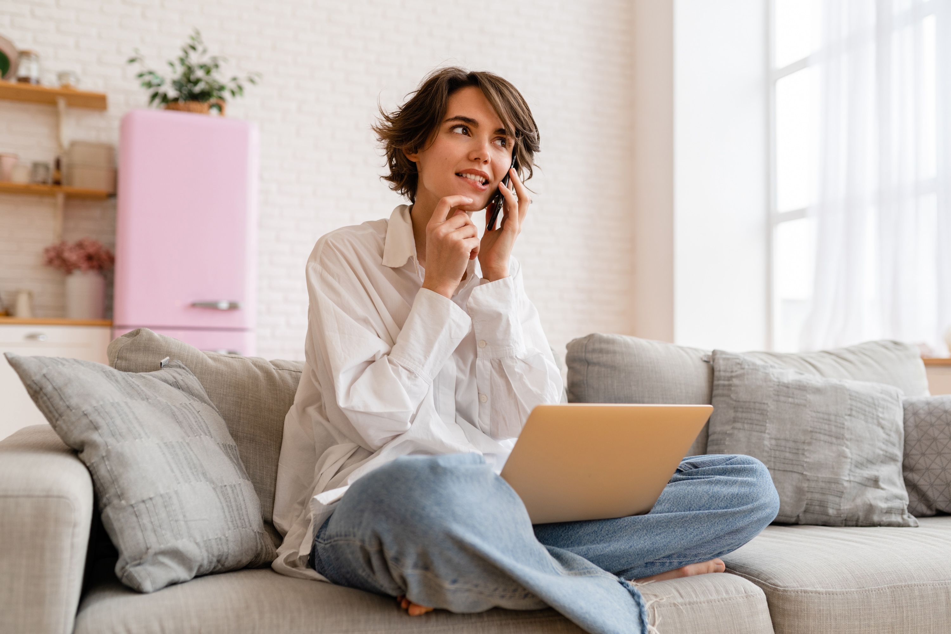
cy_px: 317
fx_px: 925
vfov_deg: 37.9
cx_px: 476
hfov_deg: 54.4
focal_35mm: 35
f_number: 2.5
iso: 320
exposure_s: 1/500
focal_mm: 35
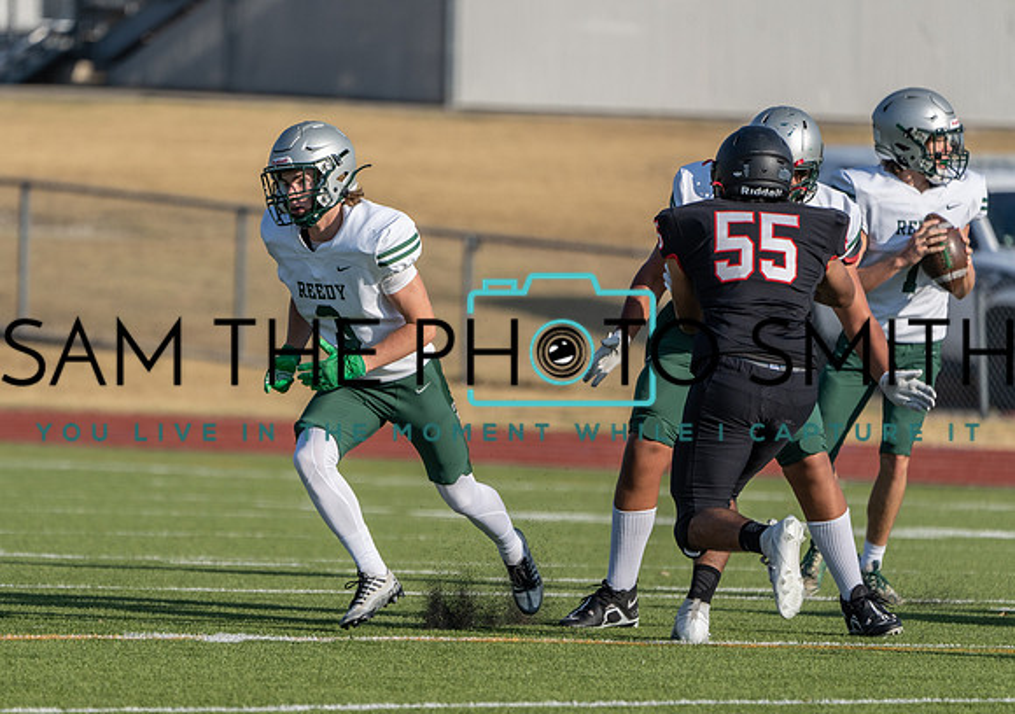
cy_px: 430
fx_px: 14567
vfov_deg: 2.8
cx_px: 368
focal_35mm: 508
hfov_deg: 4.0
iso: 160
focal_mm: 400
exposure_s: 1/1250
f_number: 5.6
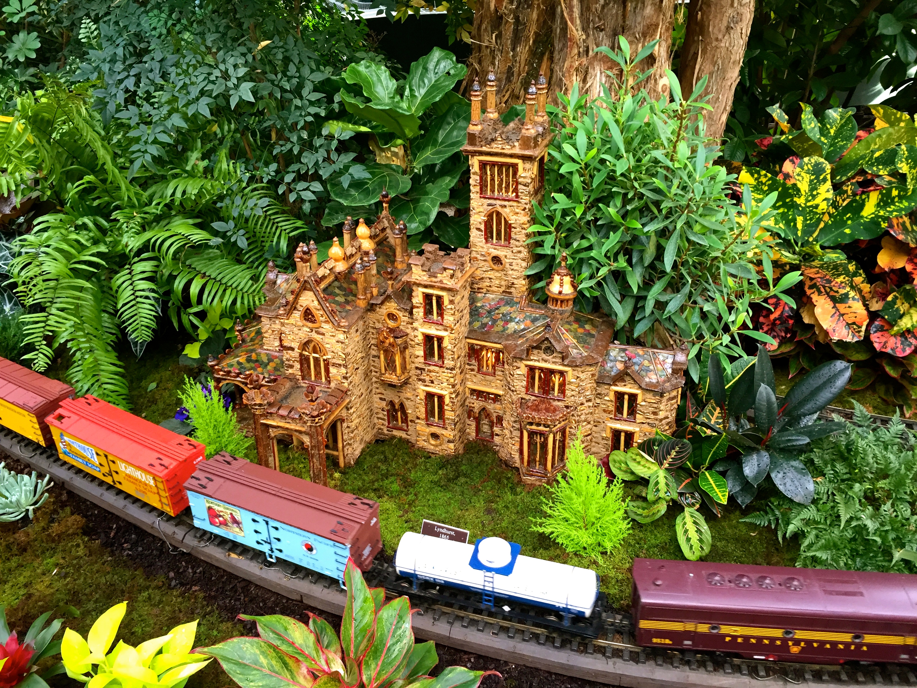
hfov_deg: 61.7
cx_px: 458
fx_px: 768
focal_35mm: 29
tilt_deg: -28.1
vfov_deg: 48.2
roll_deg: +0.1
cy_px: 344
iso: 50
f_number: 2.2
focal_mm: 4.15
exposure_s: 1/30
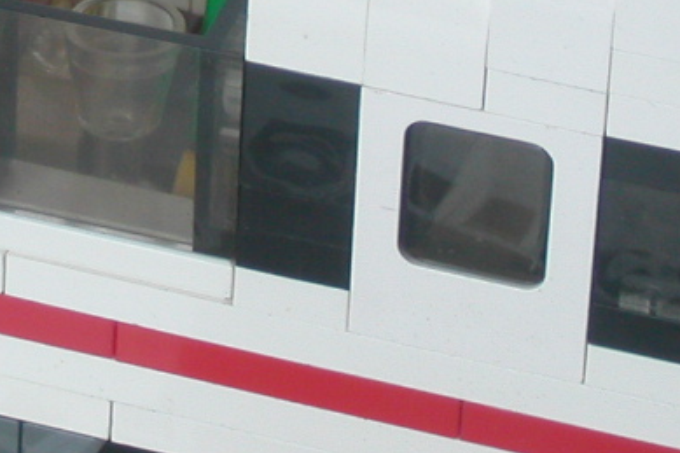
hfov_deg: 6.8
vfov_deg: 4.5
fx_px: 5740
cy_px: -147
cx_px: 19
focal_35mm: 304
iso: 100
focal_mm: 16.8
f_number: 4.8
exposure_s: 1/41.7
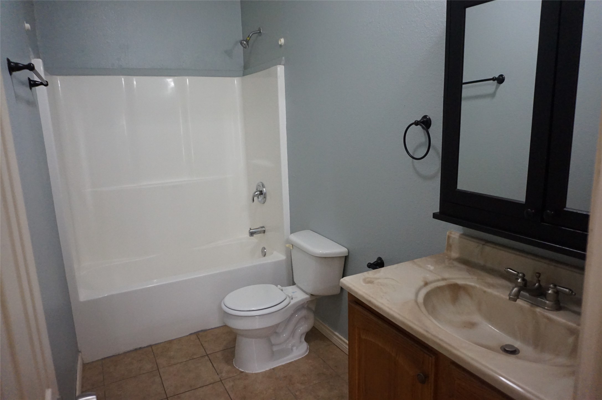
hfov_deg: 73.8
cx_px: 301
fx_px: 401
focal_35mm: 24
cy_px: 200
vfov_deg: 53.1
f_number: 3.5
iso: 3200
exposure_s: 1/125
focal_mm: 16
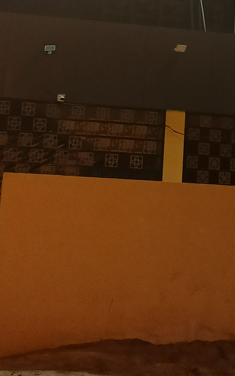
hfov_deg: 14.3
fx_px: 932
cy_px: -39
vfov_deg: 21.6
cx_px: 192
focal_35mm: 91
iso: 800
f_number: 1.8
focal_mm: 4.05
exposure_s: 1/20
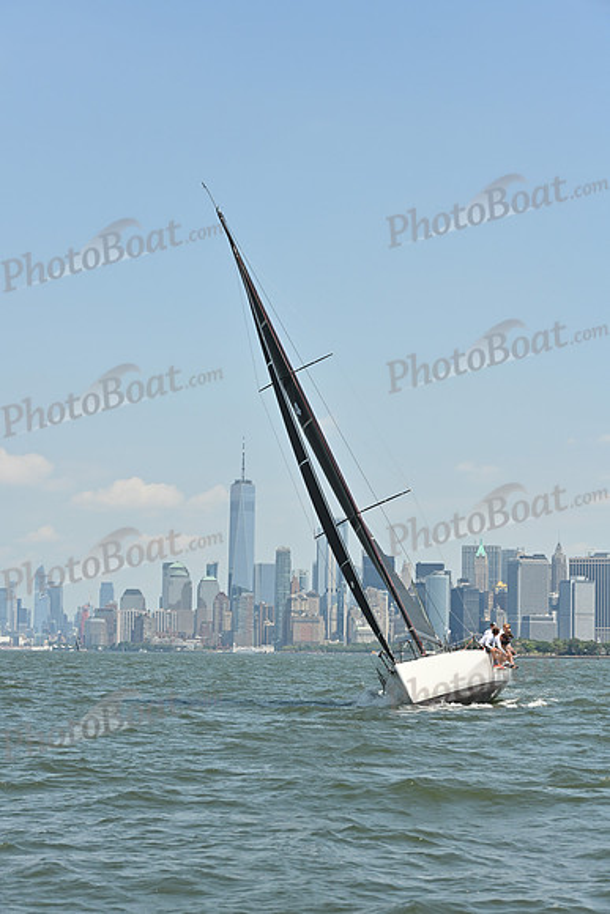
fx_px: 2184
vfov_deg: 23.6
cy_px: 457
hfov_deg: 15.9
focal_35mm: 86
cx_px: 305
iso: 320
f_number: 7.1
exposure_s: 1/1250
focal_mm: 86
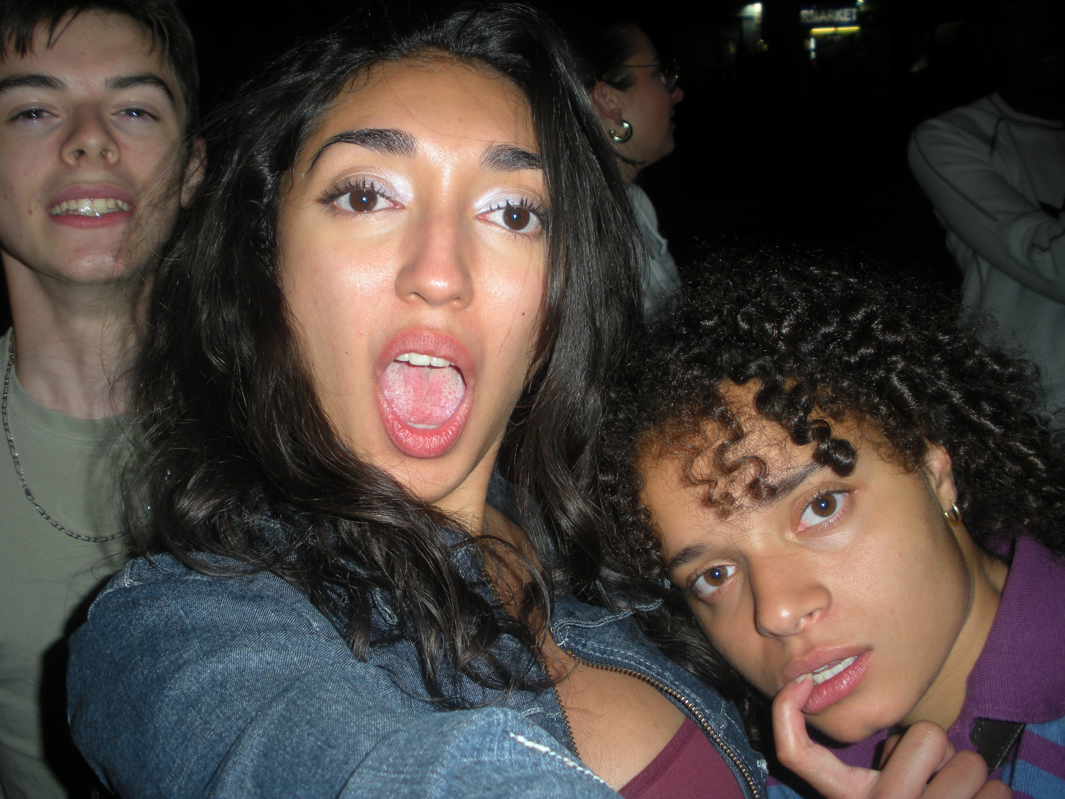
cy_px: 400
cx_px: 532
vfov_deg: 39.7
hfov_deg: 51.4
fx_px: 1108
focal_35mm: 36
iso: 64
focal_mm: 6.3
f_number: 3.5
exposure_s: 1/60
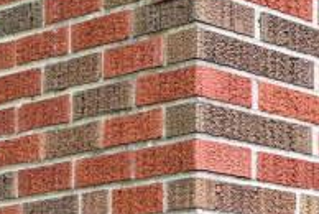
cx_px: 1001
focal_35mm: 108
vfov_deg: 11.8
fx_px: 958
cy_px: 380
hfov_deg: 10.8
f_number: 5
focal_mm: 14
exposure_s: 1/250
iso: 200
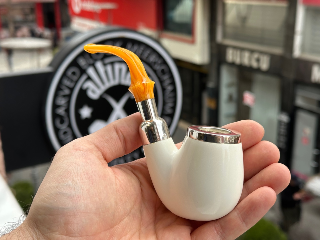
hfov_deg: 39.7
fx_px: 444
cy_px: 120
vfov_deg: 30.3
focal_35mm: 48
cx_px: 160
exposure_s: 1/1171
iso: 64
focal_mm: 6.86
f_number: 1.78
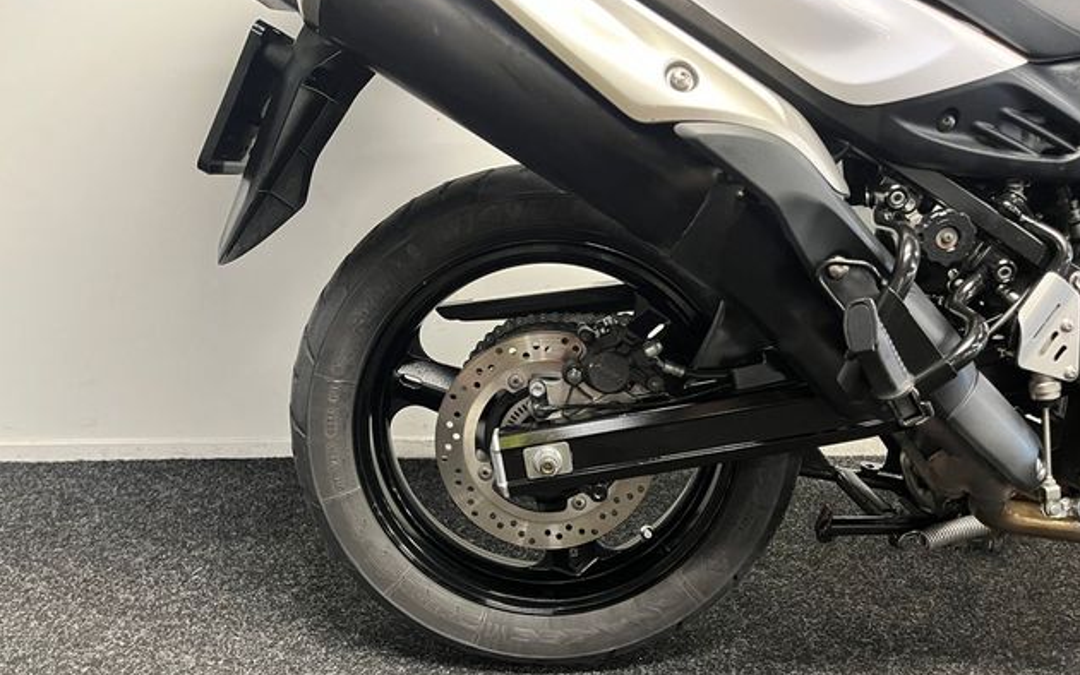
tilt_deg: -18.8
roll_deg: +0.2
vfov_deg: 44.4
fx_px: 824
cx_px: 547
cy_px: 392
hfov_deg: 66.5
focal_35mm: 28
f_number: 1.6
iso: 500
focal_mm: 5.1
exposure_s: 1/33
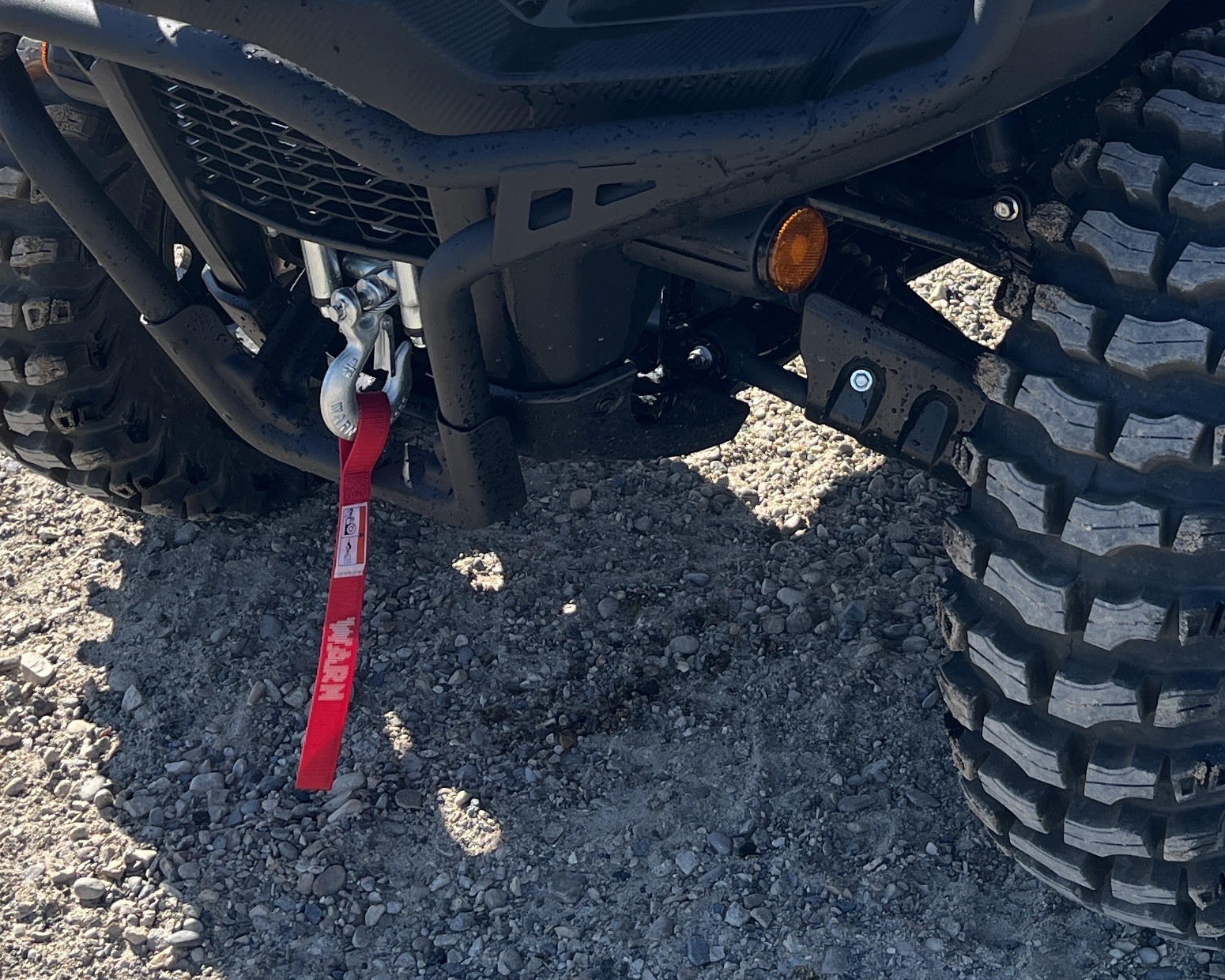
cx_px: 907
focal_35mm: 66
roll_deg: +0.9
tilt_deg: -21.2
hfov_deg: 28.3
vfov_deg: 22.4
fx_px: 2393
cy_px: 46
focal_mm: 5.1
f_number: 1.6
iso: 50
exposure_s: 1/1695
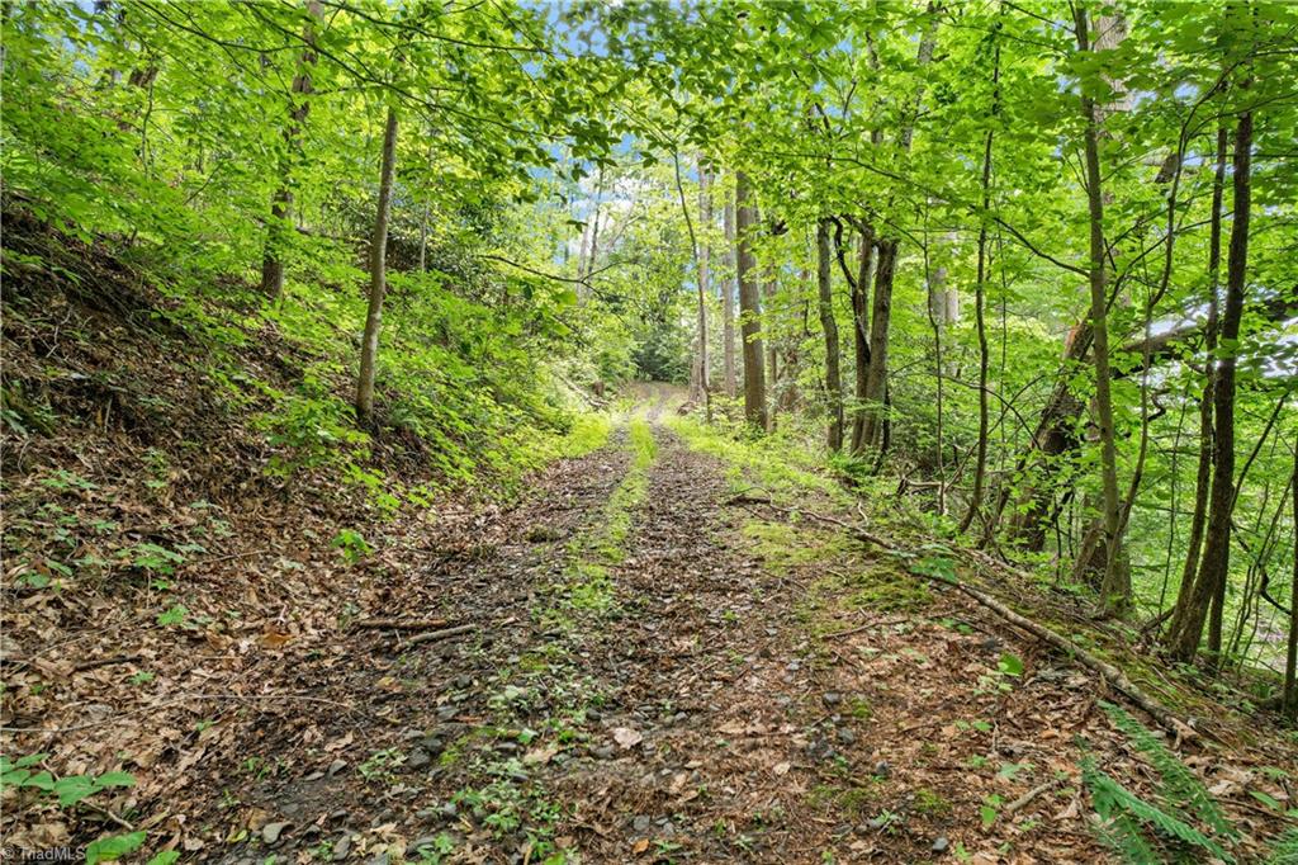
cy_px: 432
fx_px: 793
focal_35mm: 22
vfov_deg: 57.2
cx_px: 649
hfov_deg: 78.6
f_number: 2.8
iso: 100
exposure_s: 1/30
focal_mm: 8.38
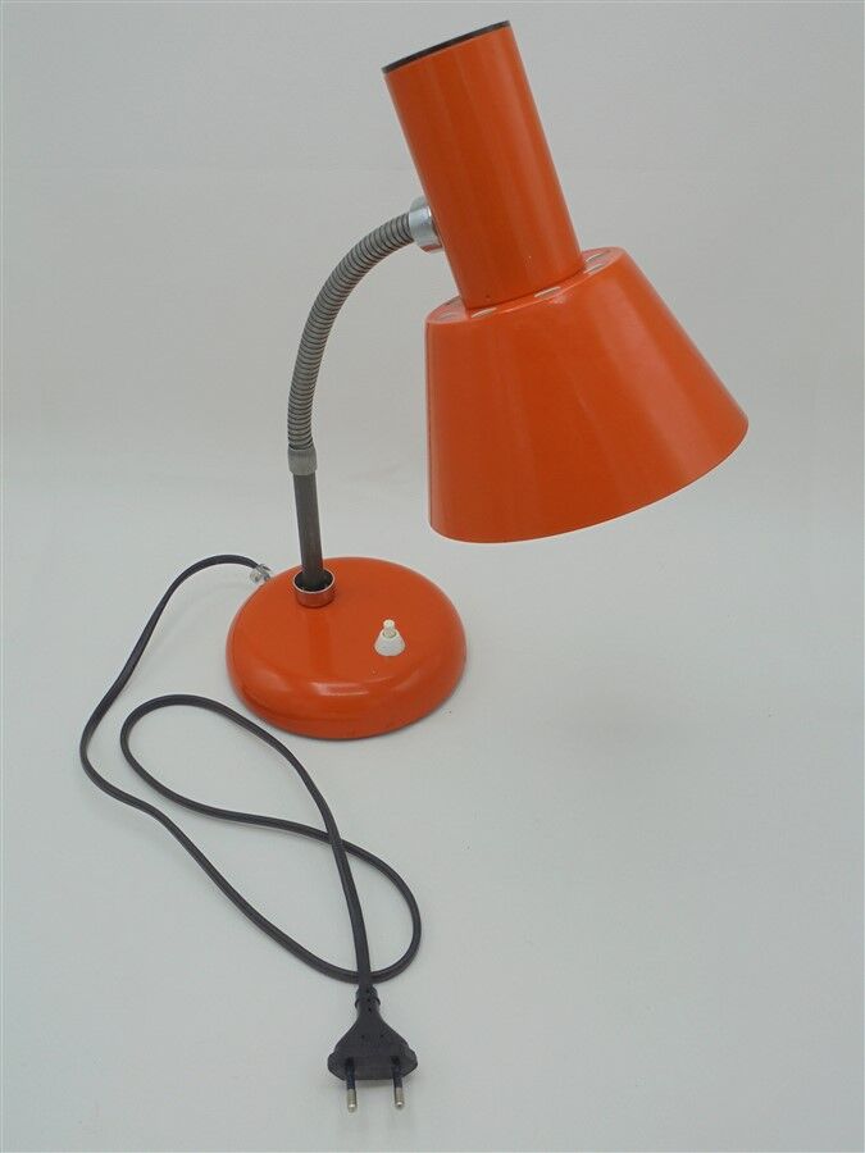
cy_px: 576
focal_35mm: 34
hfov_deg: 41.8
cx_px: 432
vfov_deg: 54.0
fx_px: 1133
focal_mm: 6.1
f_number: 4
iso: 100
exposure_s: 1/80
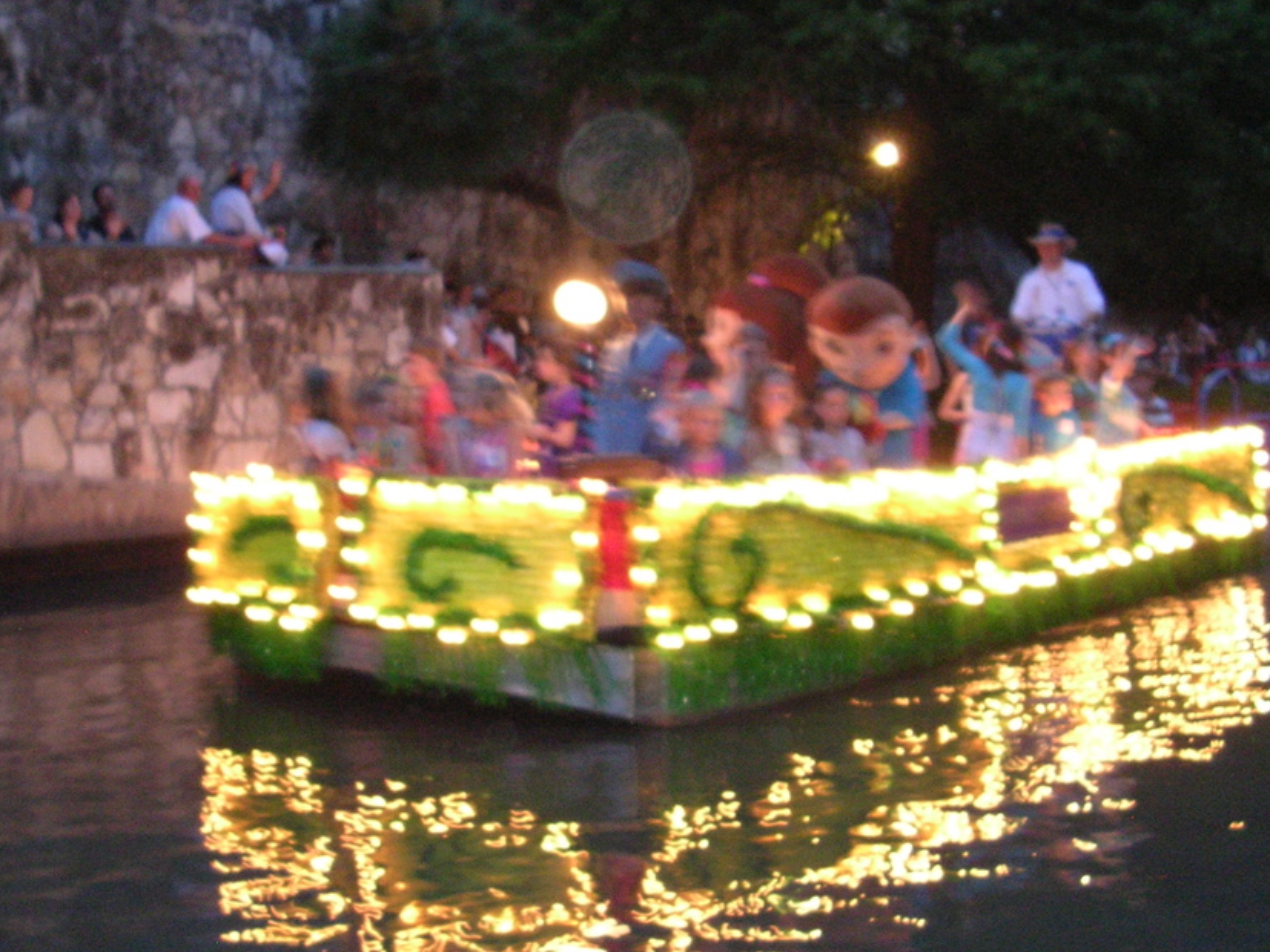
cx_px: 557
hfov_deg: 38.9
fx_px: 1797
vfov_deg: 29.7
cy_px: 461
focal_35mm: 49
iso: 200
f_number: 2.8
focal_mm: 5.8
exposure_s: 1/7.9
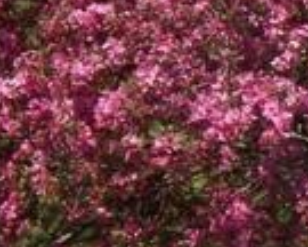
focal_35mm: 765
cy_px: 11
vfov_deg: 2.0
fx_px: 6973
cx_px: 739
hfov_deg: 2.5
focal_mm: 22.05
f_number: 6.6
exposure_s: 1/320
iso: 100
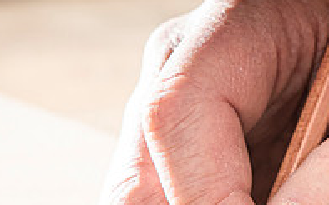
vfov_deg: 3.6
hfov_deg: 5.9
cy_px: 265
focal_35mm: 359
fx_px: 3218
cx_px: 180
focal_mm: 70
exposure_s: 1/125
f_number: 2.8
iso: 100
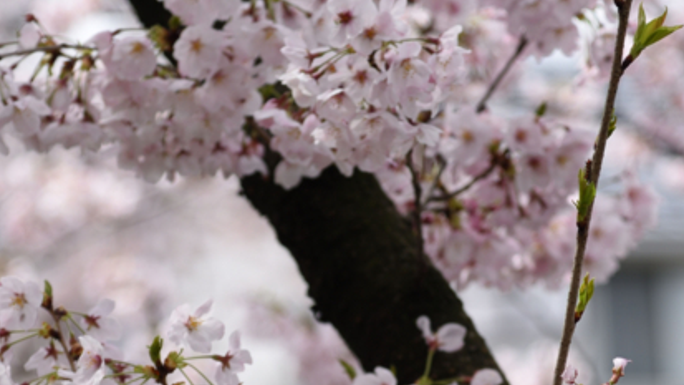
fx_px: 5657
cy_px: 490
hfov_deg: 6.9
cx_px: 235
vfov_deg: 3.9
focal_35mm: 312
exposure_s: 1/640
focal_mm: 120
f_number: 4
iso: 100
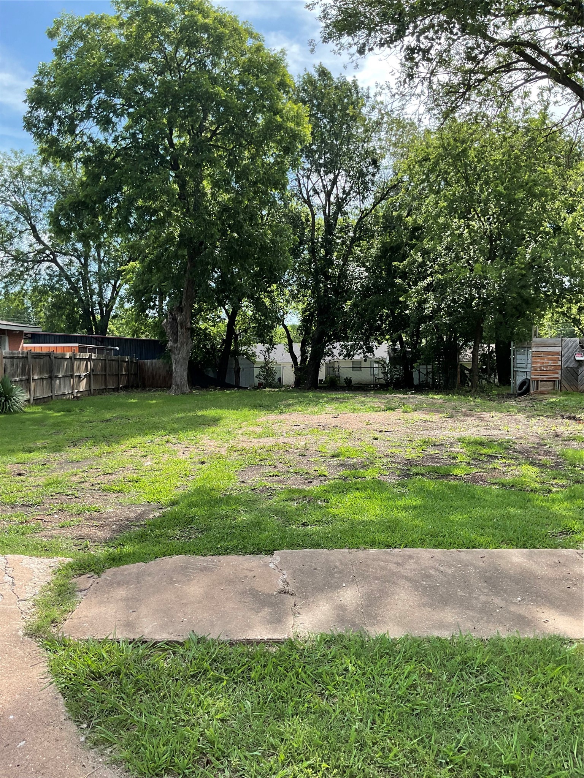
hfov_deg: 48.2
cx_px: 292
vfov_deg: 61.7
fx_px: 652
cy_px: 389
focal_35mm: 29
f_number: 1.8
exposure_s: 1/613
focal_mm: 3
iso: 16
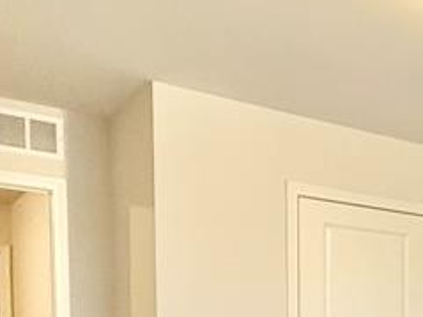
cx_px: 550
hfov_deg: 27.0
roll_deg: -0.5
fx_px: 733
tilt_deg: -2.4
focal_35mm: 60
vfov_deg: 22.4
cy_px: 383
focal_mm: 2.22
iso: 400
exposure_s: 1/60
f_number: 2.2
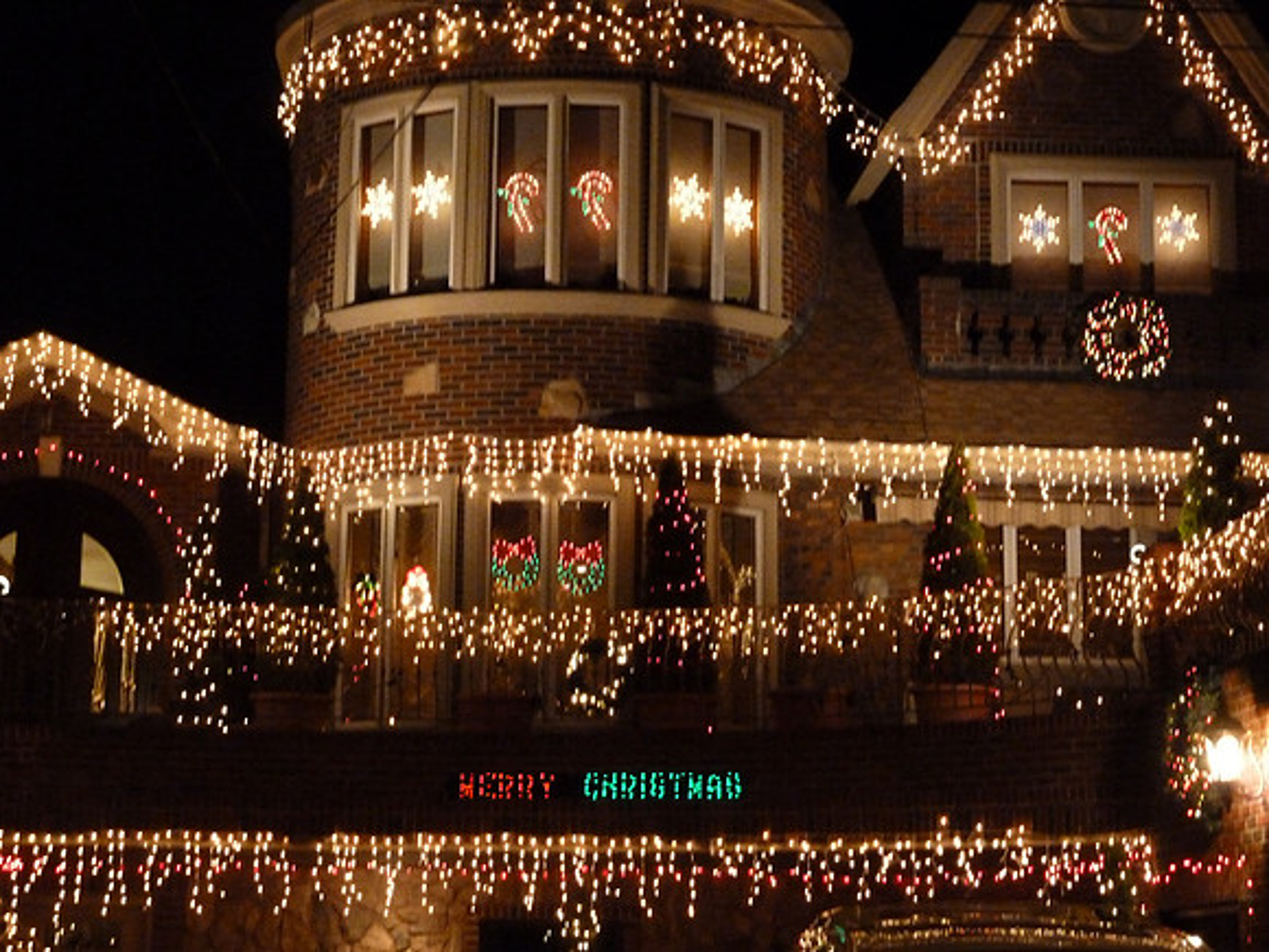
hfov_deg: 23.6
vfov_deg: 17.8
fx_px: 3043
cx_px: 634
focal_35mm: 83
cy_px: 476
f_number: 4.2
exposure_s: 1/13
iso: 800
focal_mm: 13.7
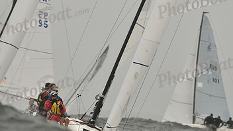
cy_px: 45
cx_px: 124
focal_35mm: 518
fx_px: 3200
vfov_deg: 2.3
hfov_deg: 4.2
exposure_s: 1/1000
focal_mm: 300
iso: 400
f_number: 5.6
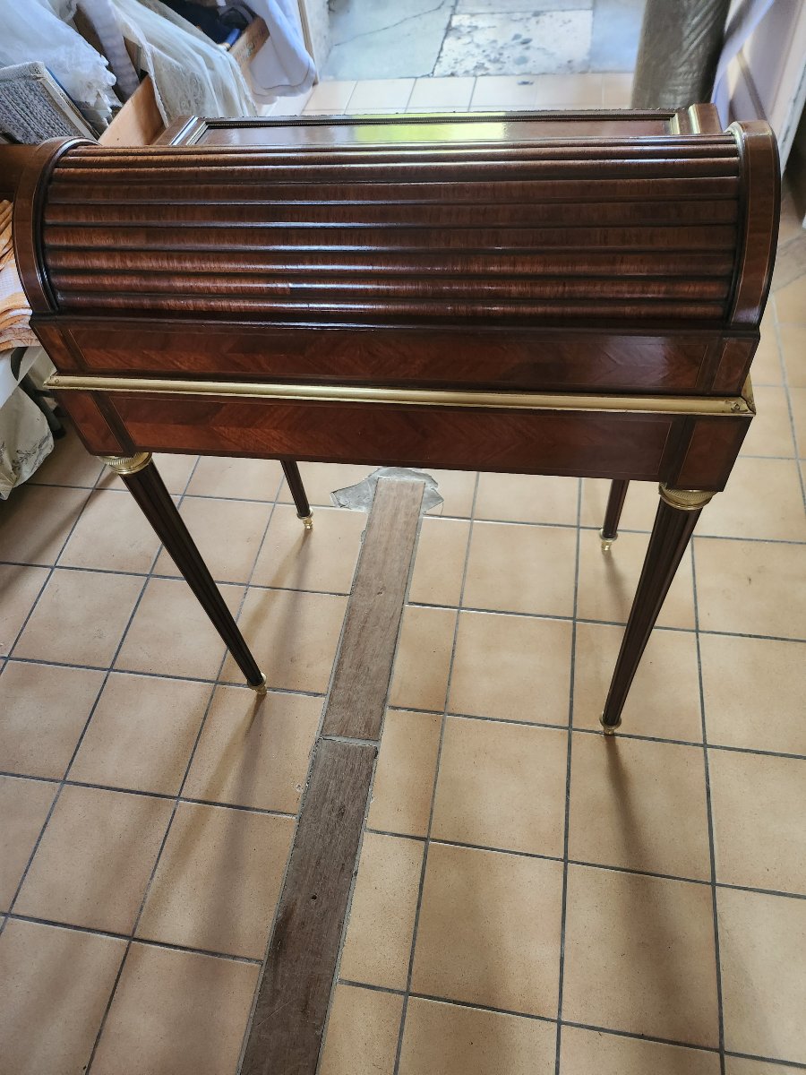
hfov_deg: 56.8
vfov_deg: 71.6
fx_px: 745
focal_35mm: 24
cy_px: 538
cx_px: 403
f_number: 1.8
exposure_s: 1/120
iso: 800
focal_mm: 5
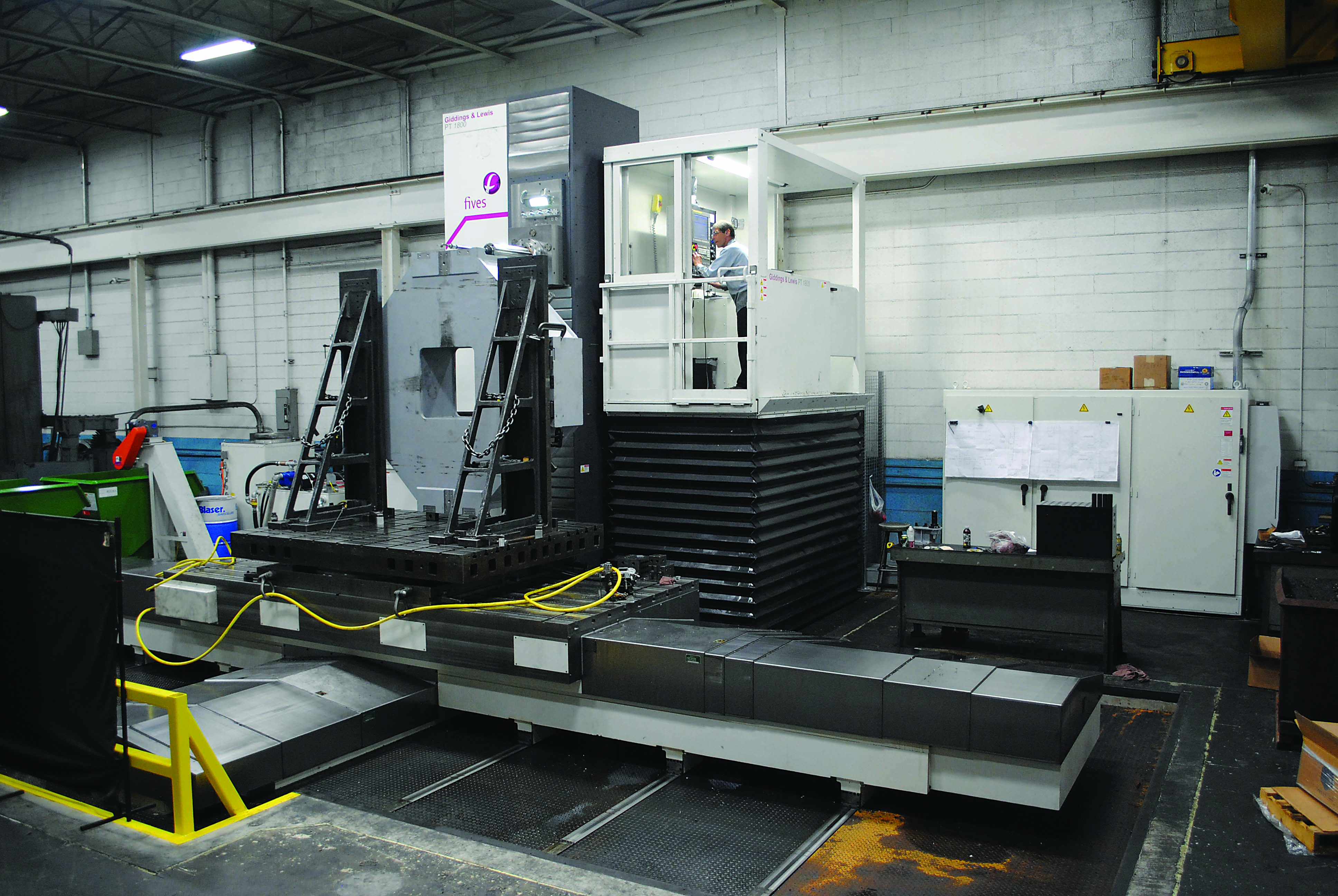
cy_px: 448
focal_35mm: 30
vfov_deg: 43.7
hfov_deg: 61.9
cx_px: 669
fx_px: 1116
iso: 560
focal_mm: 20
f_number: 3.8
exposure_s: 1/30
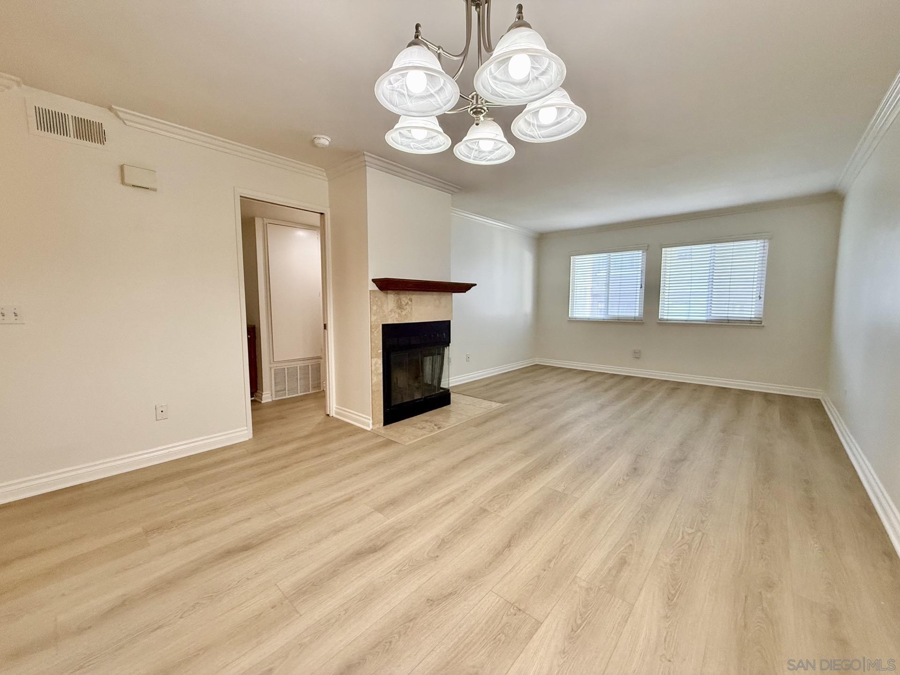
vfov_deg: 85.7
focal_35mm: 14
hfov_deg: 102.1
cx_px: 450
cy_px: 338
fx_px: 364
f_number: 2.2
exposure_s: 1/120
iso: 320
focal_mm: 2.22
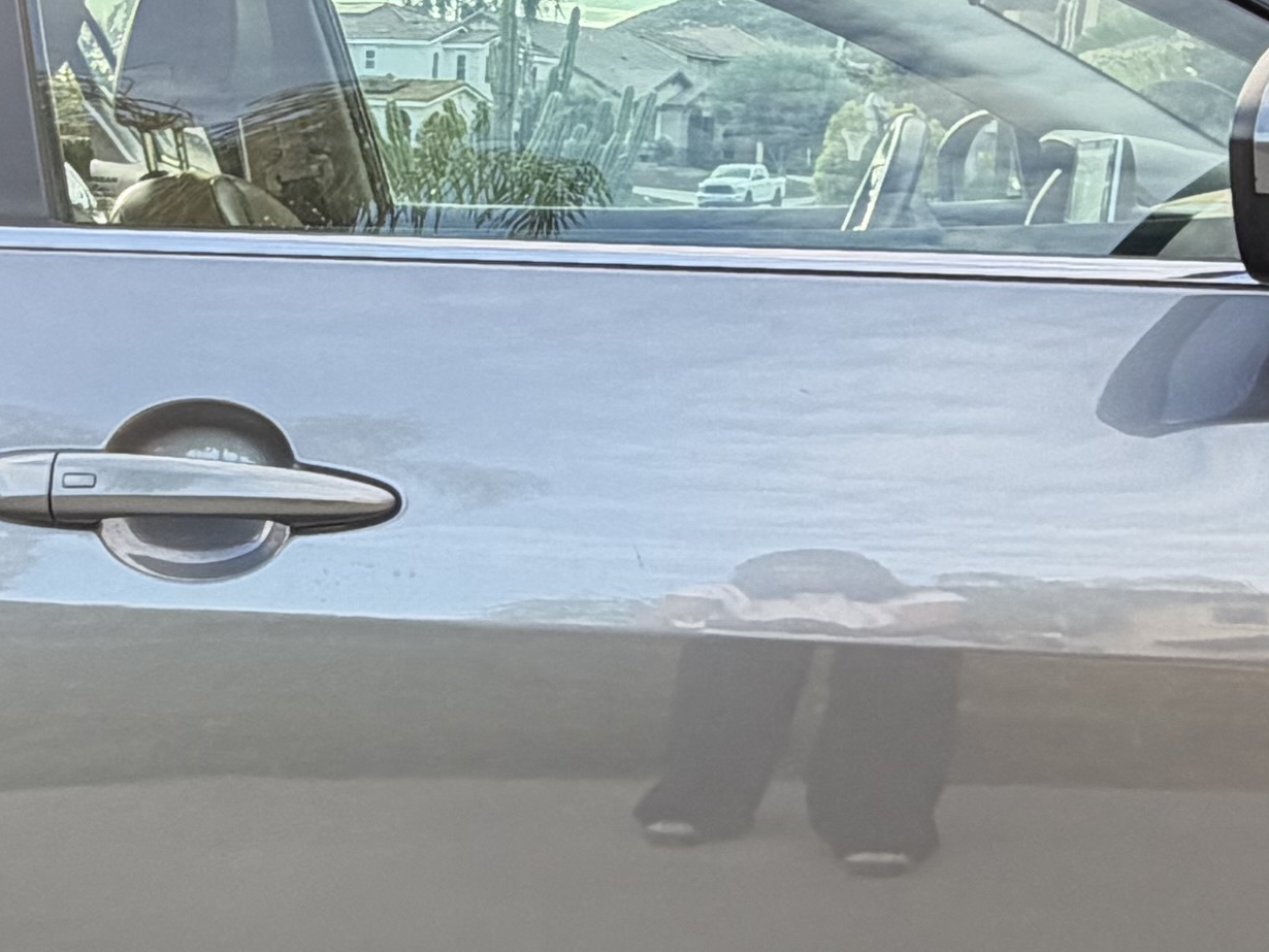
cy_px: 475
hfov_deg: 29.7
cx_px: 481
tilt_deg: -7.4
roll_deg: -2.4
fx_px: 2383
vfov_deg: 22.6
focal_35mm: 65
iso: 80
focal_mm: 2.22
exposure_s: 1/121
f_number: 2.2
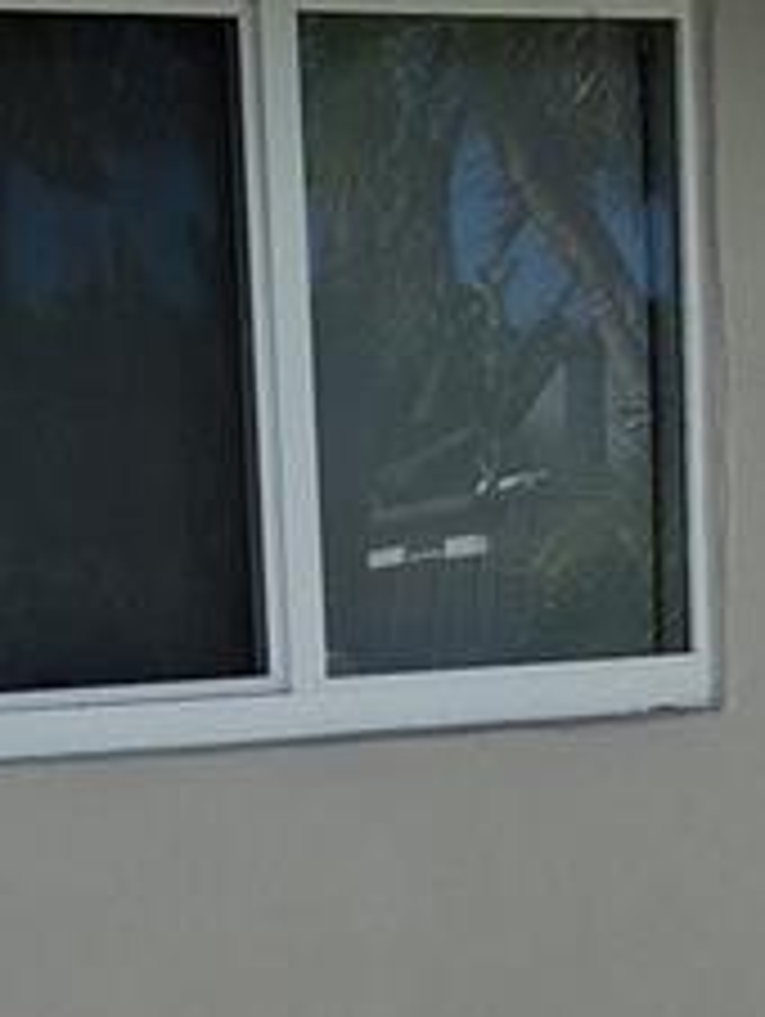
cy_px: 1256
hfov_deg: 10.8
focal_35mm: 138
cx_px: 225
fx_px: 4059
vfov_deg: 13.8
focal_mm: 3.98
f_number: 1.8
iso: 25
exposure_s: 1/628
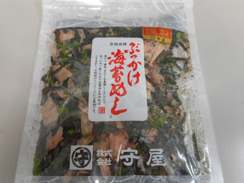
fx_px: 176
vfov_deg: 54.9
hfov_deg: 69.4
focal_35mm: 25
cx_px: 122
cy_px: 92
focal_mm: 4.5
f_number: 3.7
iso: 250
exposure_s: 1/30
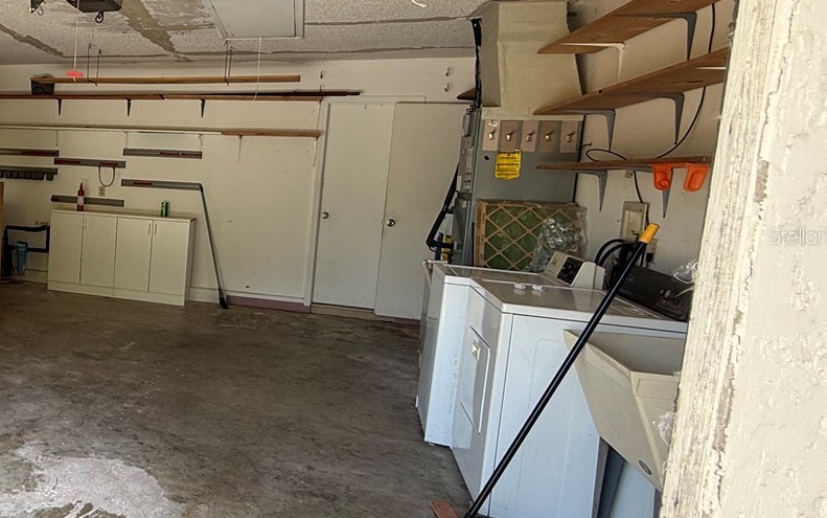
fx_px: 676
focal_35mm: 30
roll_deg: -3.0
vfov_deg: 41.8
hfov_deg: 52.3
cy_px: 235
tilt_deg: -5.8
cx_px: 31
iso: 80
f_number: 2.2
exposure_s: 1/99
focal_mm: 2.22
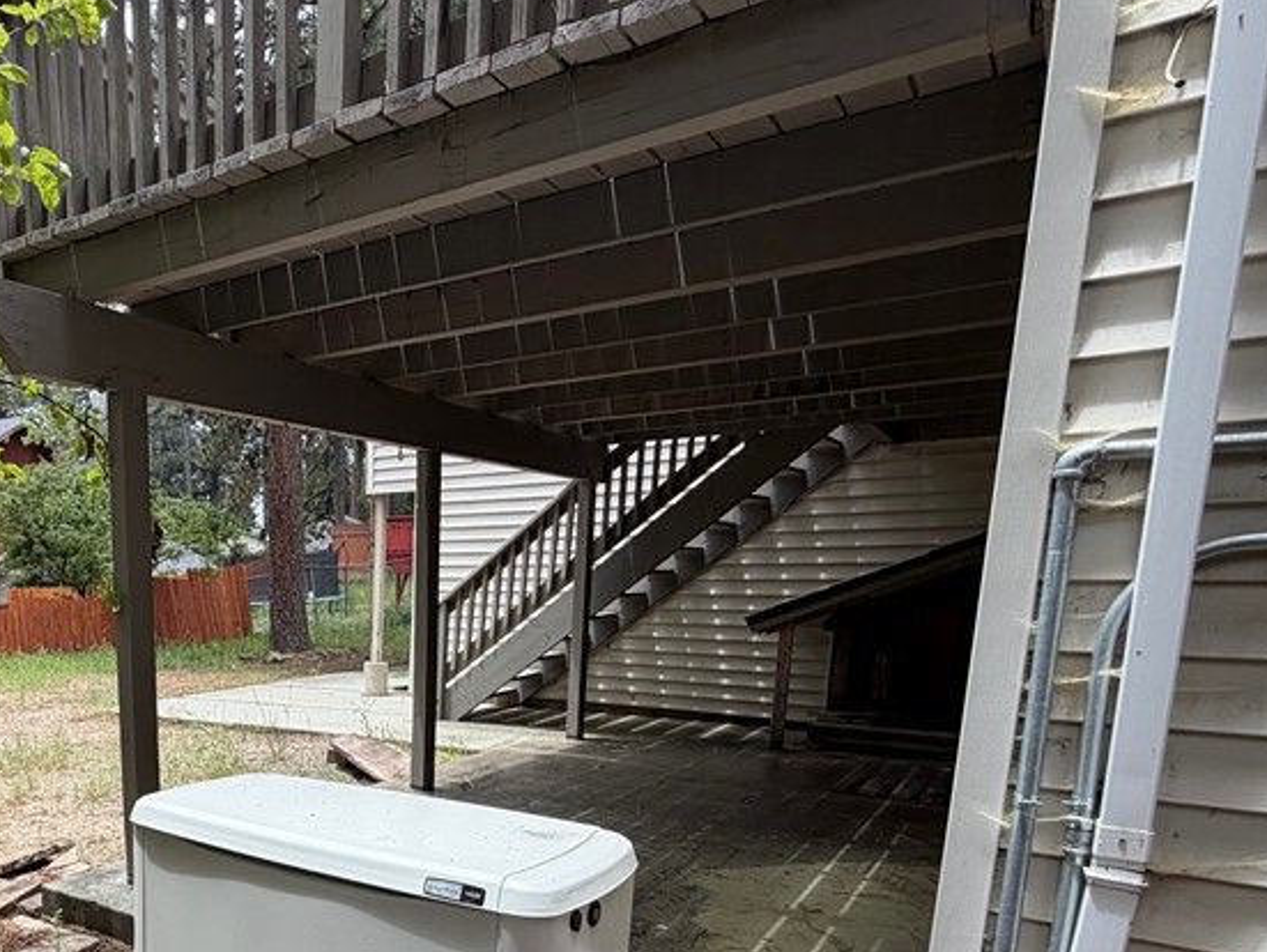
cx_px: 212
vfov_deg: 50.5
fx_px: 952
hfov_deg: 60.5
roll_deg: +1.2
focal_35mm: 26
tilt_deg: -9.3
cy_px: 736
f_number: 2.2
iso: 50
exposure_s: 1/502
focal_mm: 2.22
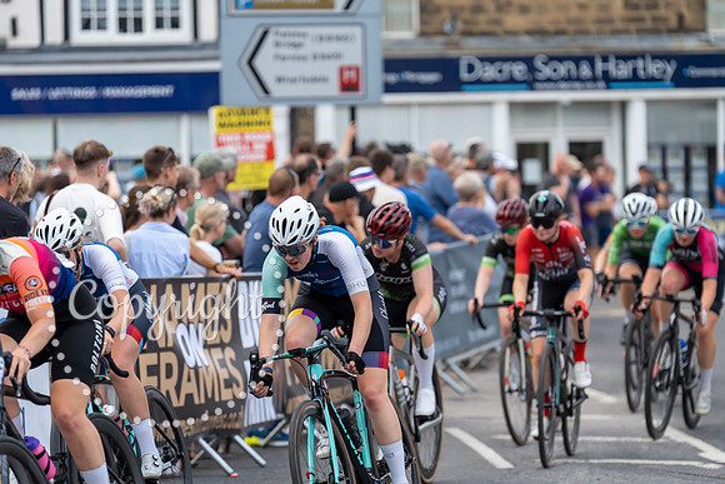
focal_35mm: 164
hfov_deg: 12.5
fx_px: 3303
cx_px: 362
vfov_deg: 8.4
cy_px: 242
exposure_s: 1/1000
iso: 500
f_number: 3.2
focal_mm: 164
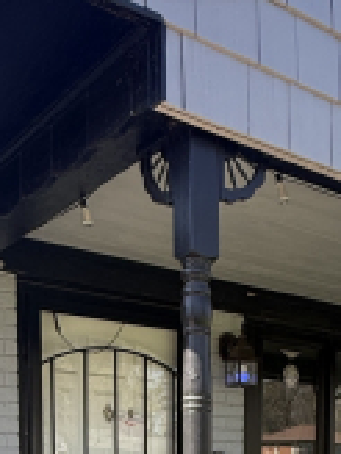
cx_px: 261
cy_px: 544
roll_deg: -0.9
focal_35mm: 57
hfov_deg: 25.3
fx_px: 749
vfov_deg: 29.2
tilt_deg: -4.3
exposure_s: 1/372
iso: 64
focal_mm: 2.22
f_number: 2.2
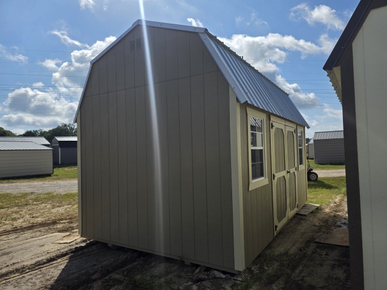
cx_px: 194
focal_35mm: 23
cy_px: 145
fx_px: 257
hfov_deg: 73.9
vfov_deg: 58.9
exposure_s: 1/7944
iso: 64
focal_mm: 6.3
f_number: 1.7
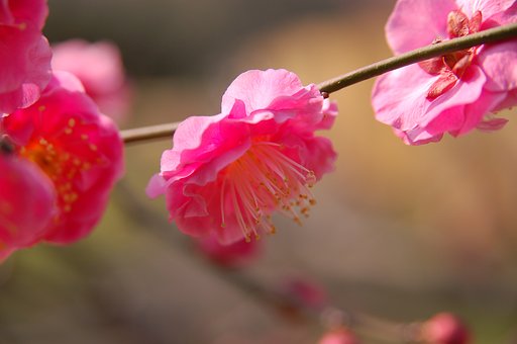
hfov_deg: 19.5
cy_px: 172
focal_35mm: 105
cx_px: 258
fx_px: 1506
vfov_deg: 13.0
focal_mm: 70
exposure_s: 1/750
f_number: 4.8
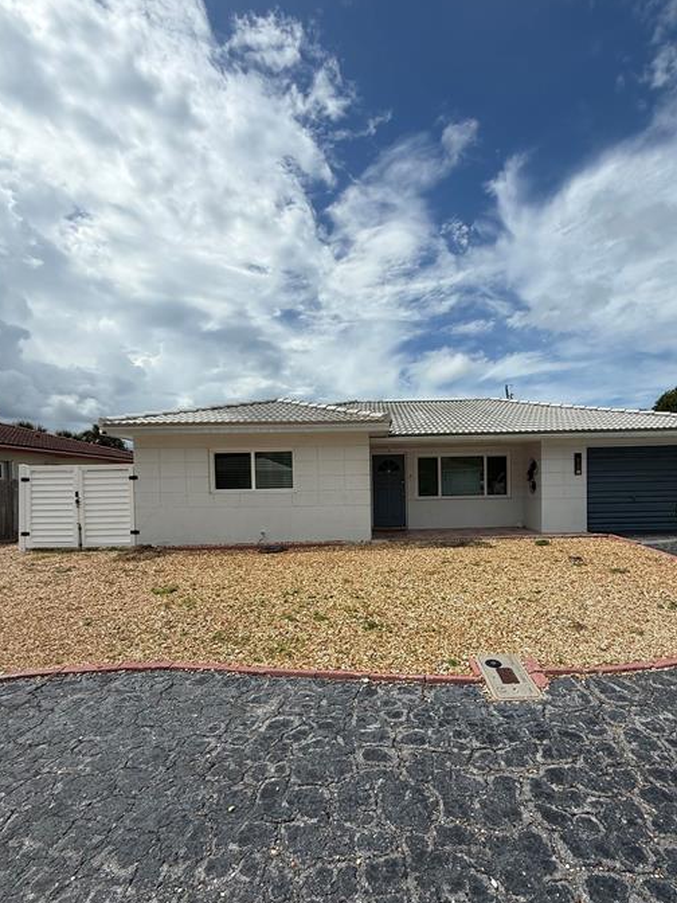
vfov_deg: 94.1
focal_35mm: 16
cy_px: 503
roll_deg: +1.0
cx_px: 377
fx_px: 417
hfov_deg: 77.8
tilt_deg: -1.4
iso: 50
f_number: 2.2
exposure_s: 1/4425
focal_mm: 2.22
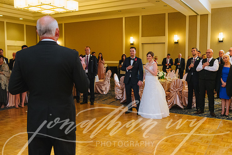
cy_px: 78
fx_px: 226
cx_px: 116
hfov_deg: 54.4
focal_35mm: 35
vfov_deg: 37.9
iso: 3200
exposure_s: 1/160
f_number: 4
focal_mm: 35
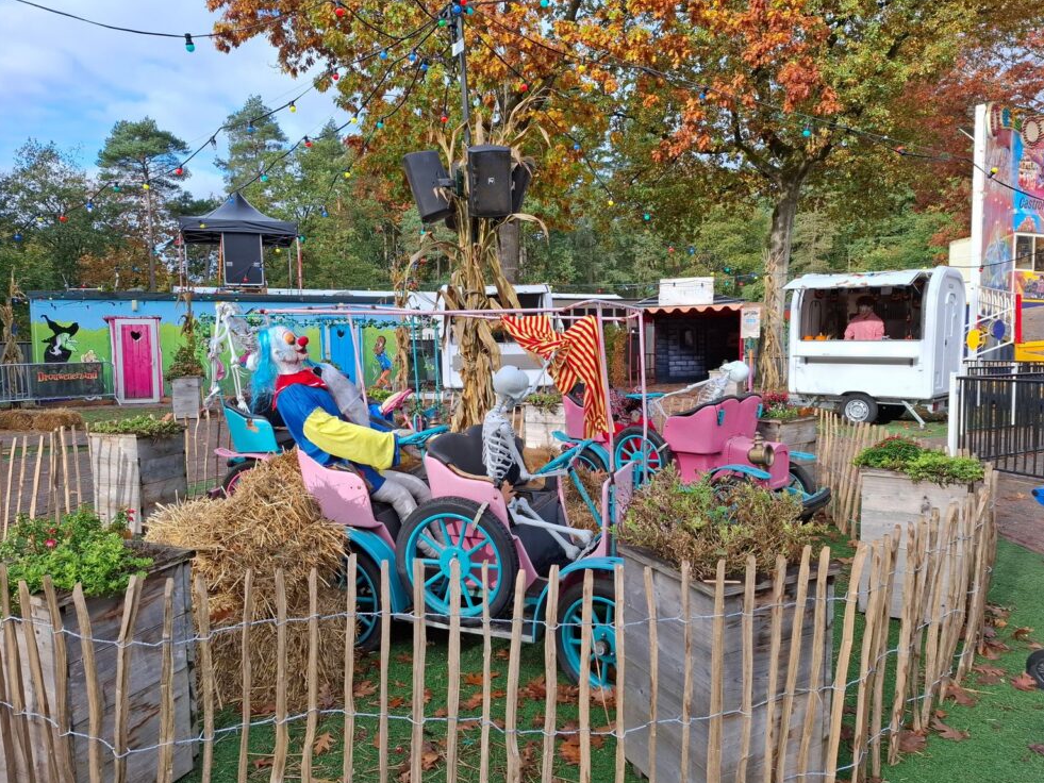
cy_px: 404
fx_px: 724
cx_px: 507
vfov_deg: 56.8
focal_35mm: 24
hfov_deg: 71.6
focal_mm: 5.54
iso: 50
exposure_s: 1/740
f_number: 1.8
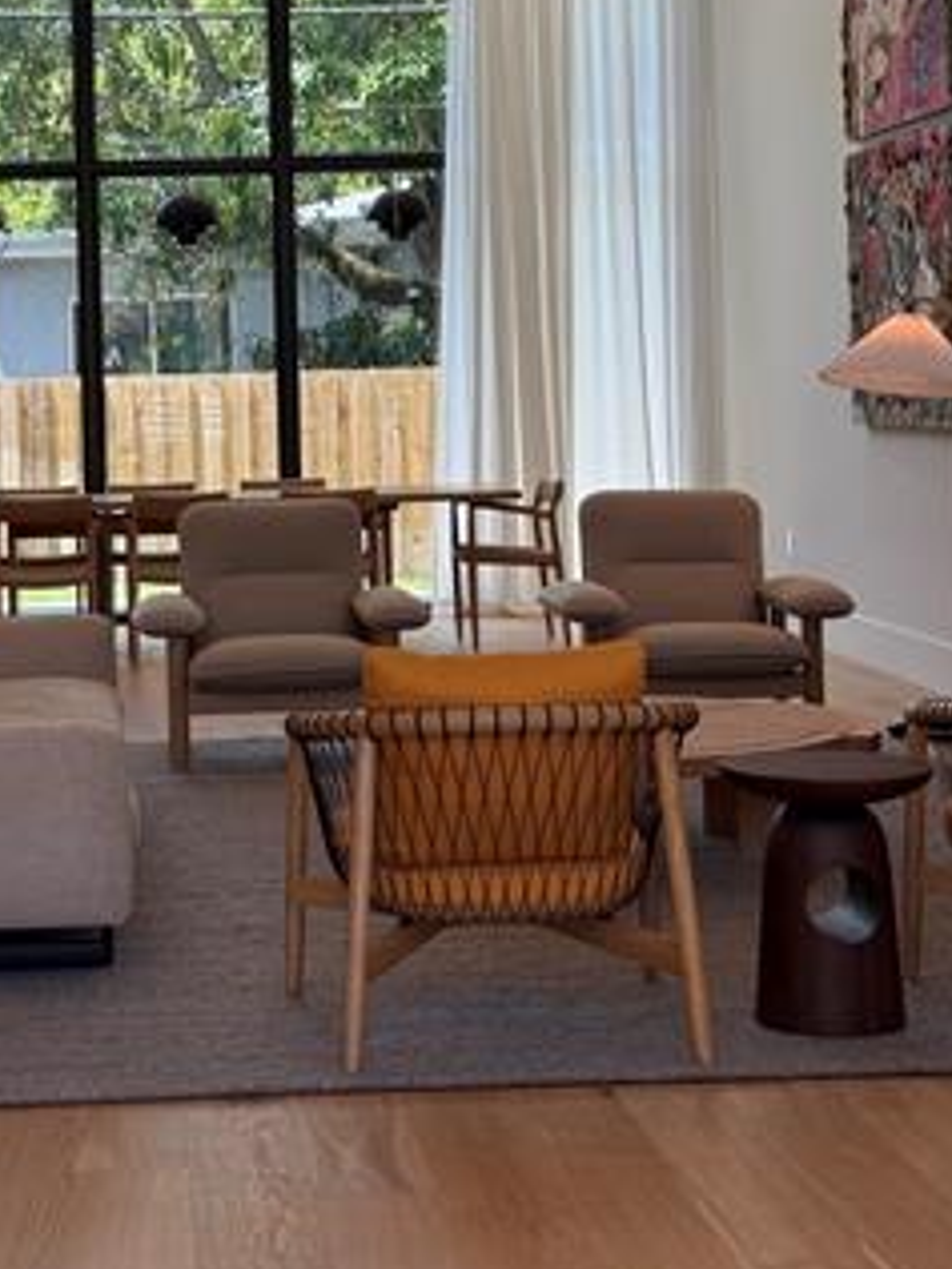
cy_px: 398
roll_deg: +1.4
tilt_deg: +0.2
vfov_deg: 26.5
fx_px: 2677
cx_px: 237
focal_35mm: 73
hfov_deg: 20.0
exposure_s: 1/460
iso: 64
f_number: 1.78
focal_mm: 6.76
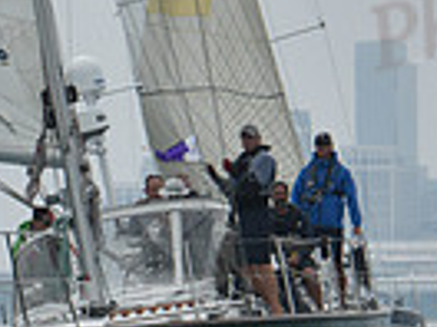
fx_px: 7726
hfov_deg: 3.2
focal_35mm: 612
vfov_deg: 2.4
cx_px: 202
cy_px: 203
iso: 250
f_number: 9
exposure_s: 1/1000
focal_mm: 145
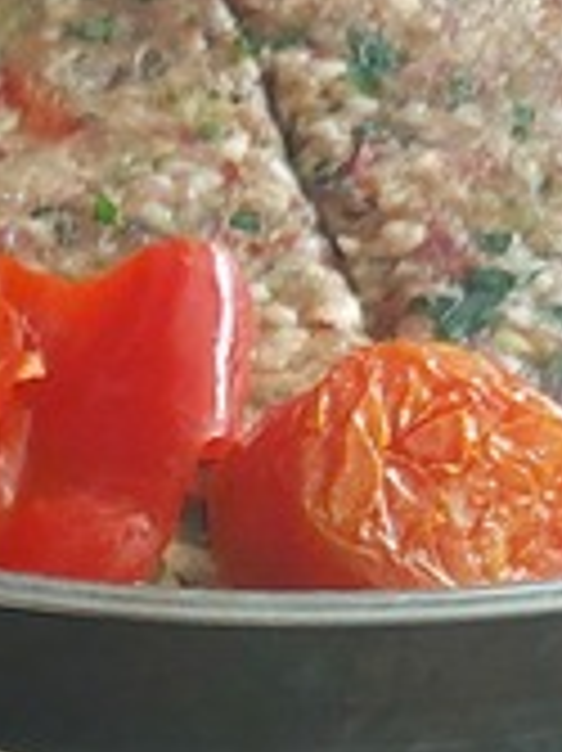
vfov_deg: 11.4
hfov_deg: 8.6
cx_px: -436
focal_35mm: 165
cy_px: 1184
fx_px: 3576
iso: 160
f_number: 1.8
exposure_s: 1/100
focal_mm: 4.6
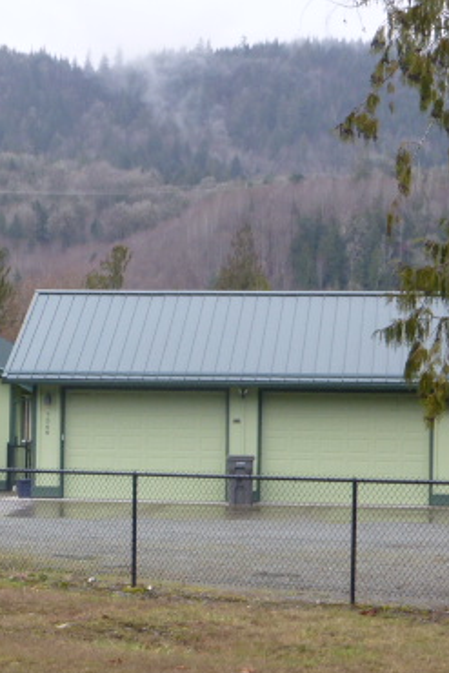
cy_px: 407
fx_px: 2523
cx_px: 85
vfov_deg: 15.2
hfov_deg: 10.1
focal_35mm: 135
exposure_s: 1/60
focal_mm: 13.3
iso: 100
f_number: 5
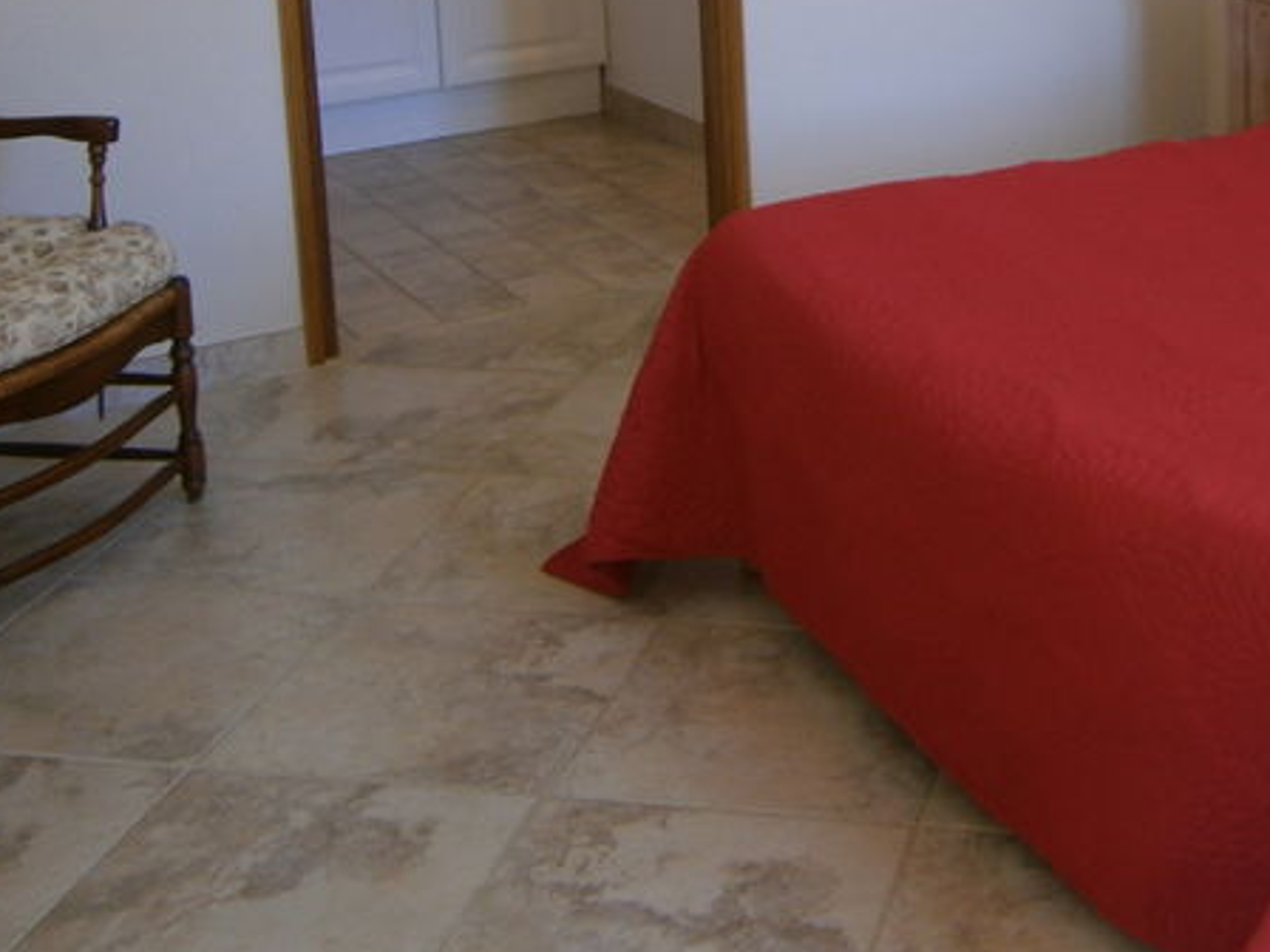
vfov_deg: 23.9
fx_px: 2128
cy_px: -42
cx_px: 1063
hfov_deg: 32.1
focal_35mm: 58
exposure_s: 1/30
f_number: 2.8
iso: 80
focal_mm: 4.7
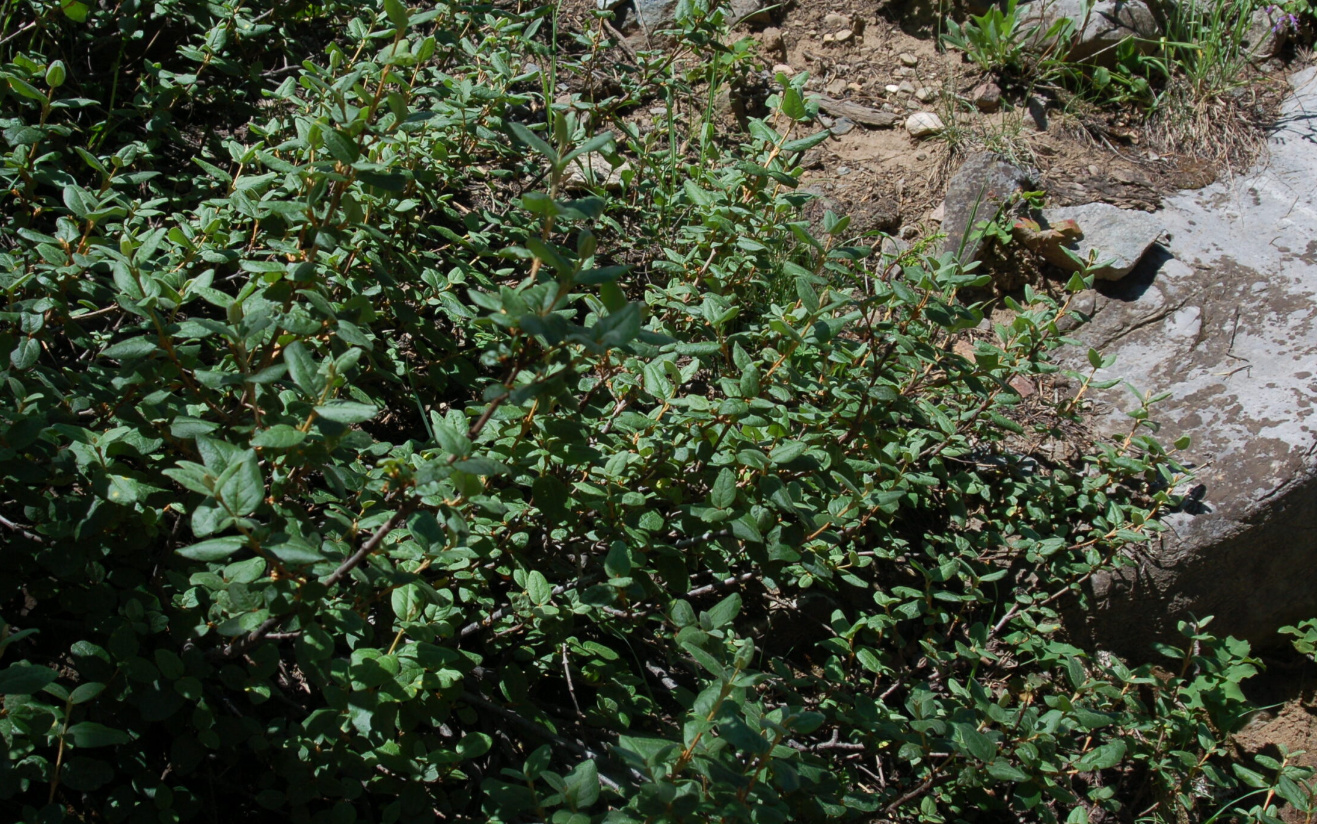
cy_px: 377
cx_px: 584
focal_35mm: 50
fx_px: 1795
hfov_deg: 40.2
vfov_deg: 25.8
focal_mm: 28
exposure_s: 1/500
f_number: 7.1
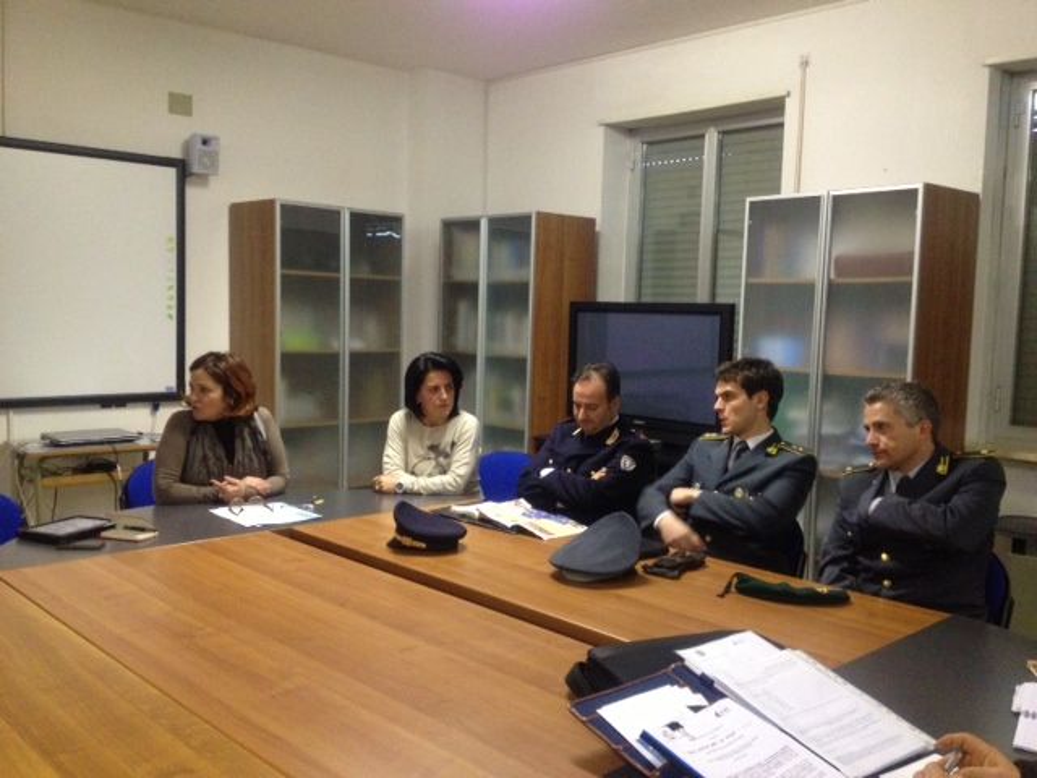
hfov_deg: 52.6
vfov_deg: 40.7
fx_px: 1049
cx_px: 518
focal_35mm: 35
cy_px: 389
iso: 400
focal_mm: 4.28
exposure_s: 1/20
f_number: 2.4
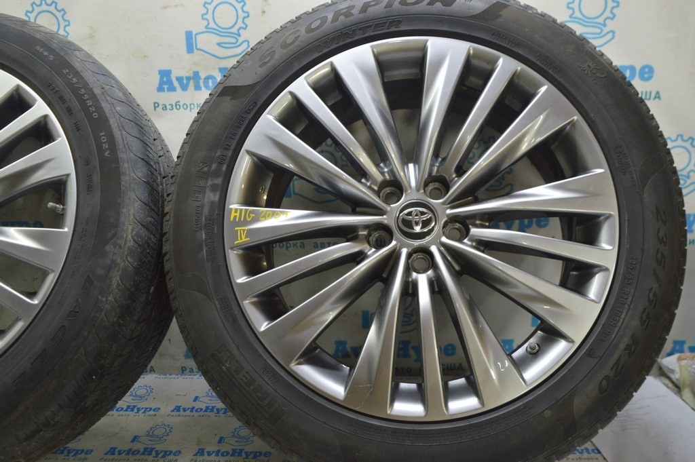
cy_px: 231
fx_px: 608
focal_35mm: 32
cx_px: 348
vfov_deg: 41.6
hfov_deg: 59.5
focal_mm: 21
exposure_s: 1/20
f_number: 5.6
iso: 400
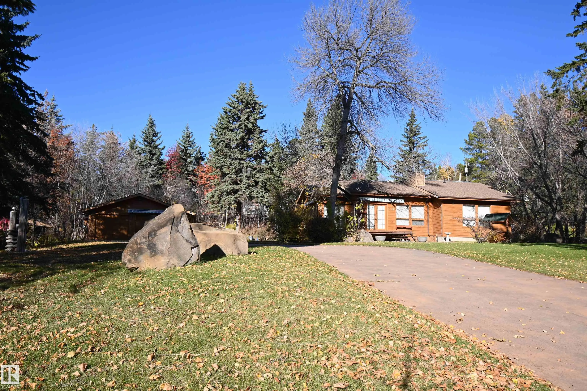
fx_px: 489
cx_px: 294
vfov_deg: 43.6
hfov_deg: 61.9
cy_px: 196
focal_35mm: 30
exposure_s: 1/320
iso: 100
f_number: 6.3
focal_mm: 20
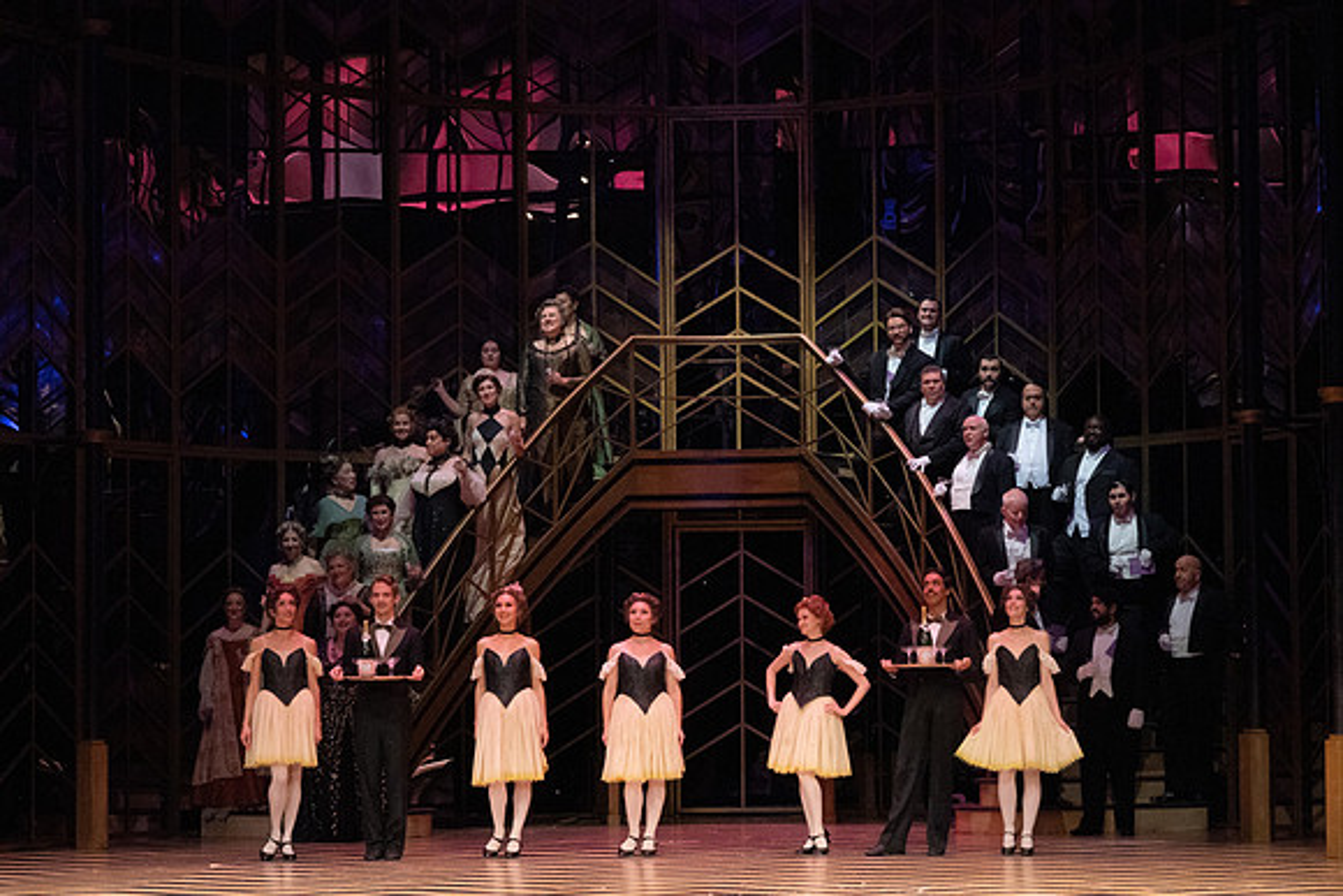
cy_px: 448
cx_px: 672
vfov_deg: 12.7
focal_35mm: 108
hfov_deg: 18.9
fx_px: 4030
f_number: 14
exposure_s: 1/400
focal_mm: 108
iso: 12800
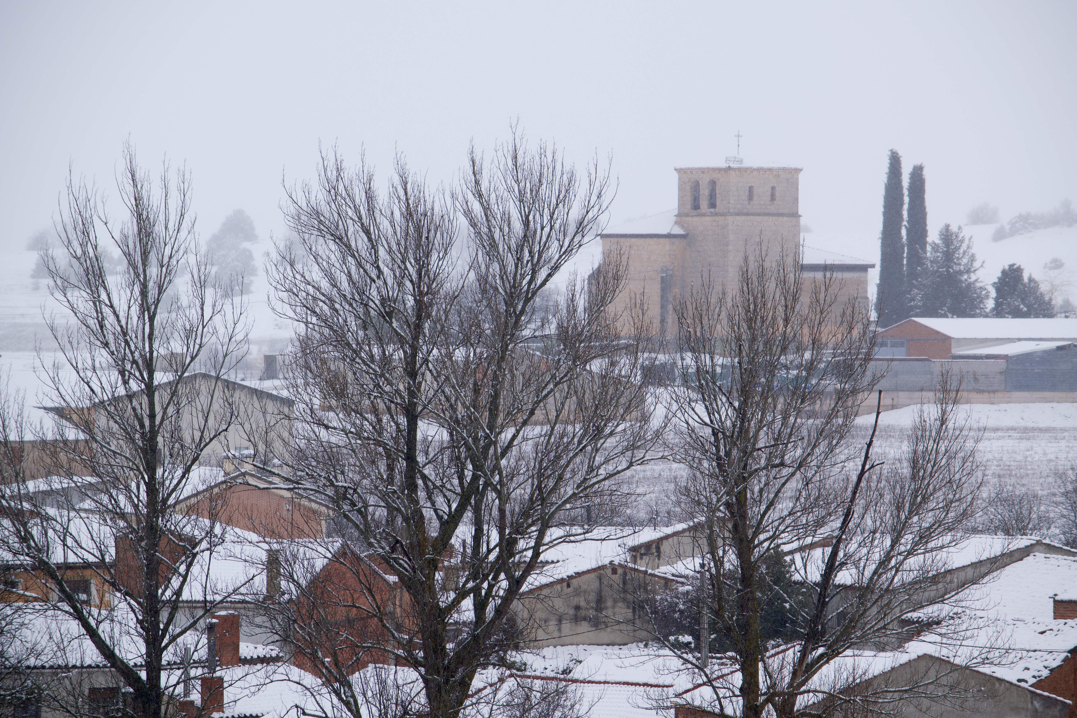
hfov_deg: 9.1
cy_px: 359
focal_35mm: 225
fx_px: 6731
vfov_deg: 6.1
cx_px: 538
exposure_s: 1/800
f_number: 7.1
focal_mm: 150
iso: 200
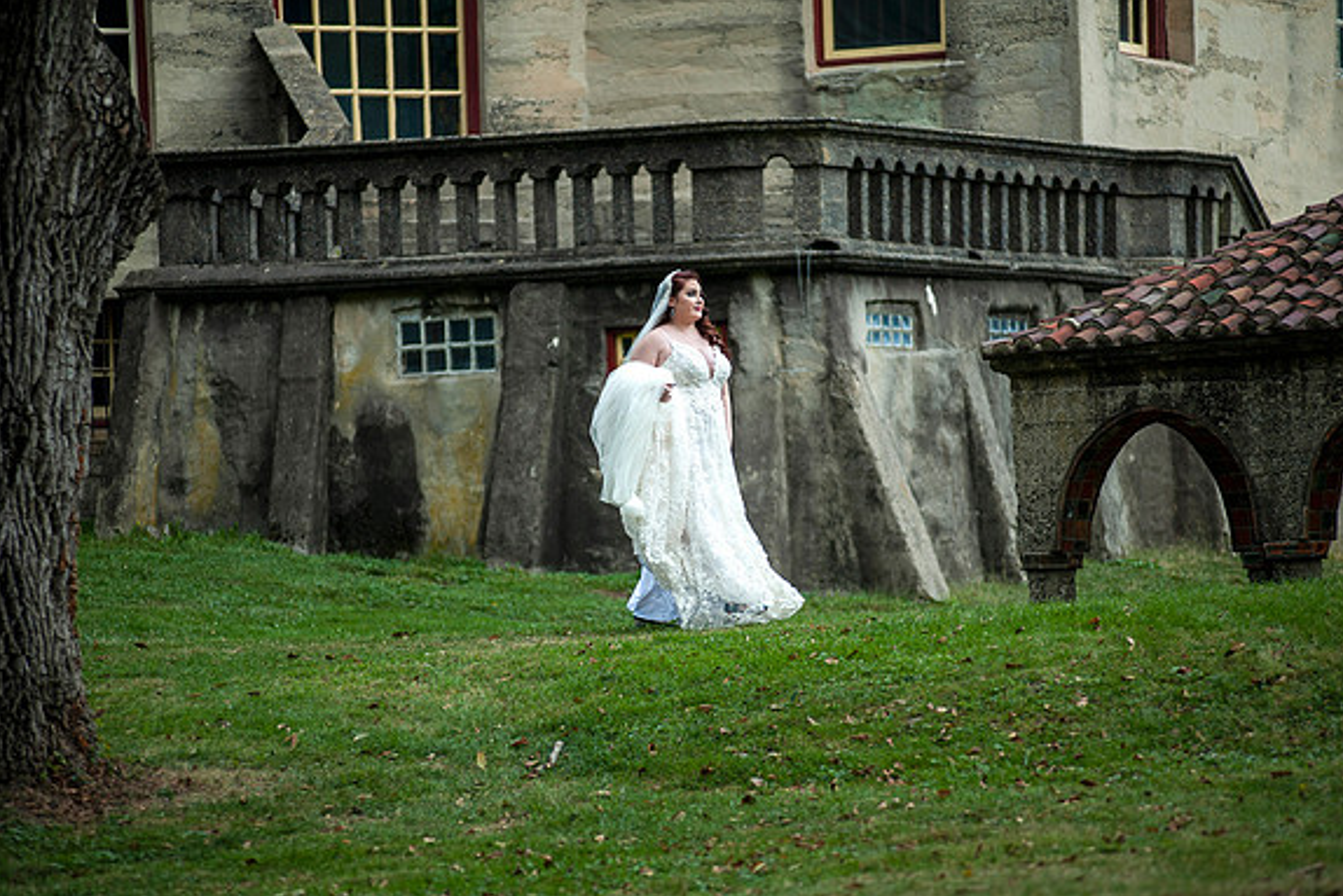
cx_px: 676
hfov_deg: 10.2
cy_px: 449
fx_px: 7537
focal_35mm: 202
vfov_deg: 6.8
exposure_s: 1/2000
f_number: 2.8
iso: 200
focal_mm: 200
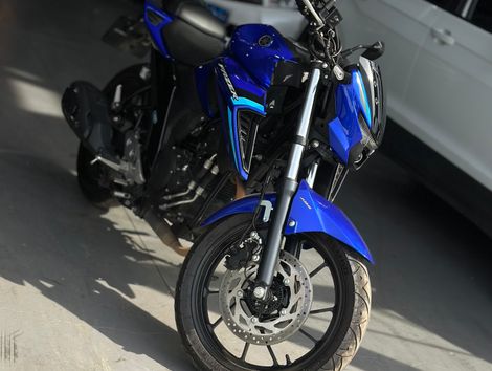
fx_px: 683
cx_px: 246
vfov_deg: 30.3
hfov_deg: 39.6
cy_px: 186
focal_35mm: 48
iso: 80
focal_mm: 6.86
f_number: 1.78
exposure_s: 1/2809
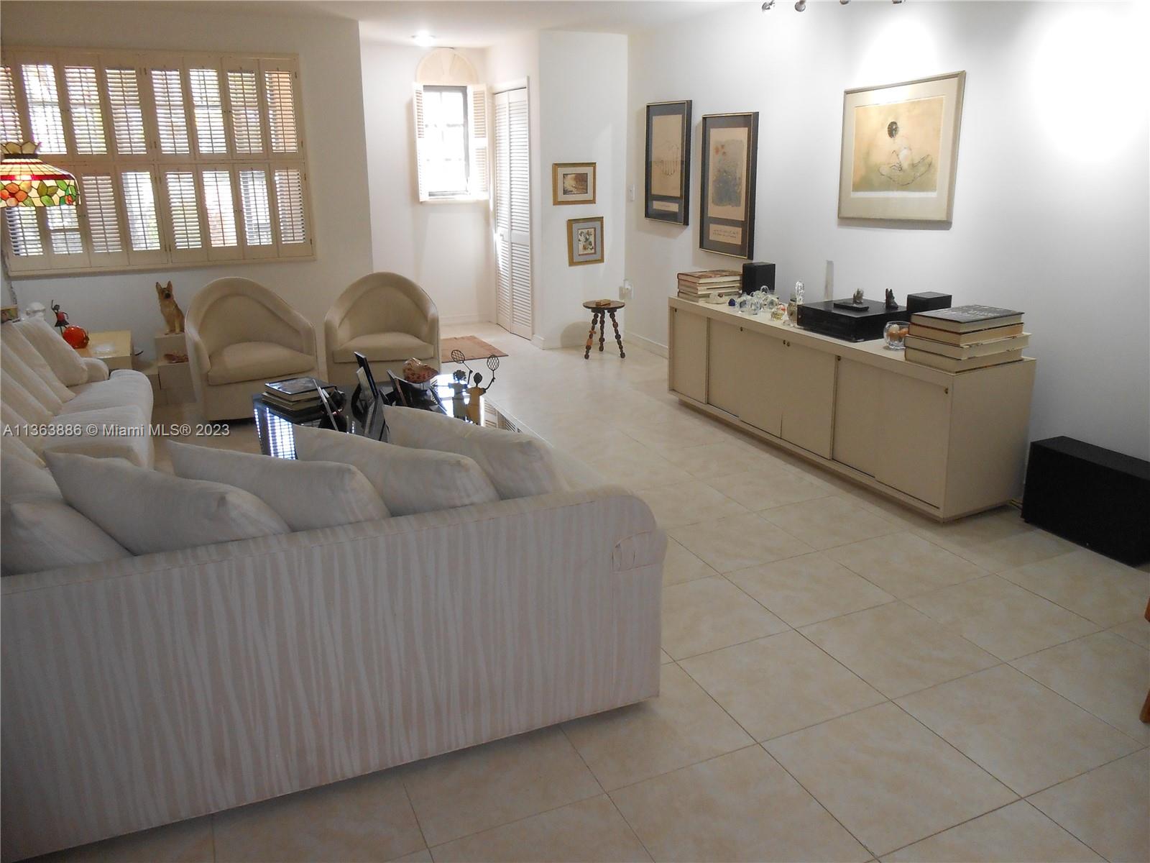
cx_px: 575
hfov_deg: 67.3
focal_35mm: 26
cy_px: 432
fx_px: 864
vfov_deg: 53.1
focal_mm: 4.6
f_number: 3.5
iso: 250
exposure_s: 1/30
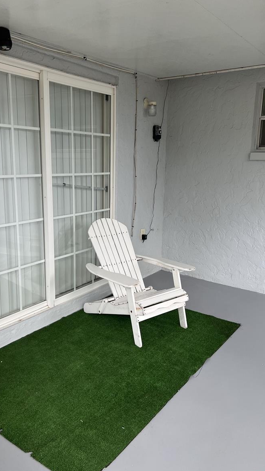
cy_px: 232
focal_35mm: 29
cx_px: 125
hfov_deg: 40.2
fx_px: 362
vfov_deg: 66.1
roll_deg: -0.2
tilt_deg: -10.7
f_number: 1.5
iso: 32
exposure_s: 1/151
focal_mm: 5.7
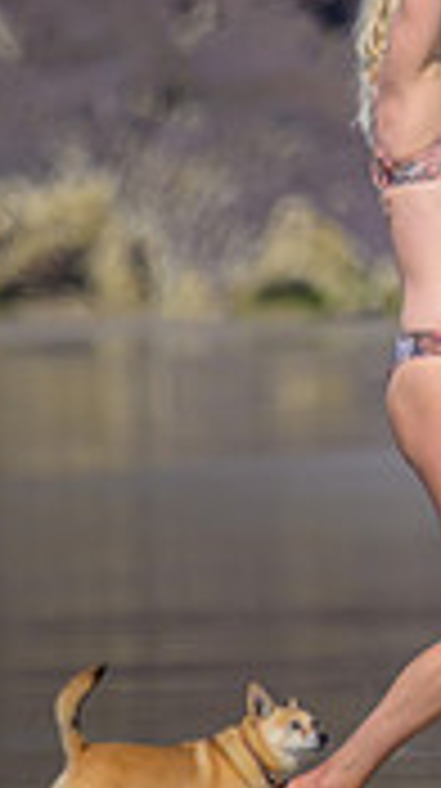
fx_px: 81121
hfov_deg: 0.3
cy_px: 56
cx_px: 1071
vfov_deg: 0.6
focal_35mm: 3889
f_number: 9
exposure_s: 1/2000
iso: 640
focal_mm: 1120
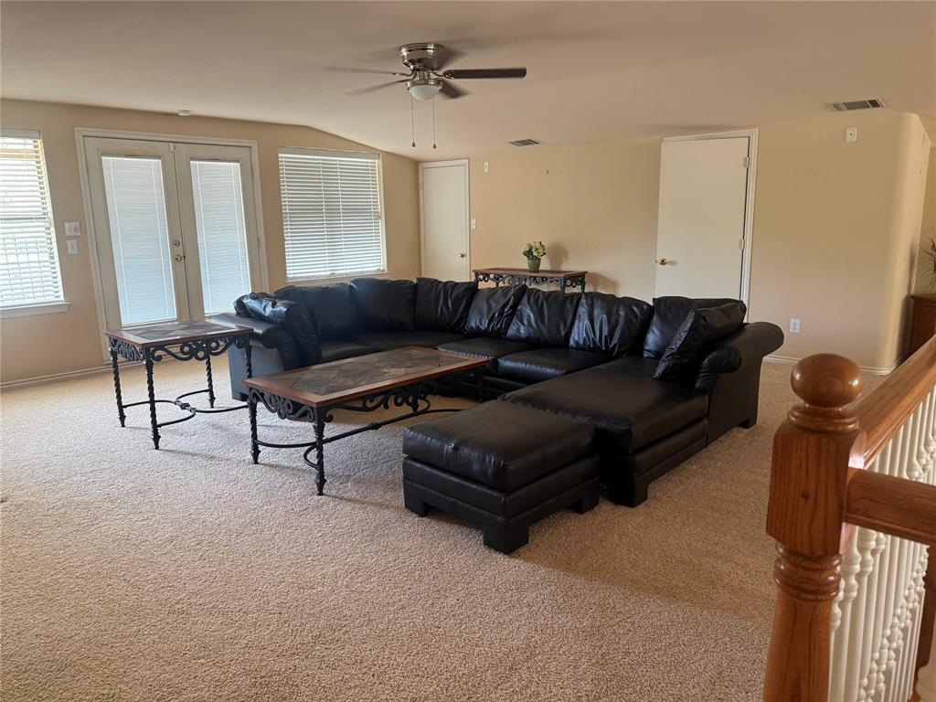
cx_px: 468
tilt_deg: -9.7
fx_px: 649
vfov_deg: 56.8
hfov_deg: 71.6
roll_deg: +0.4
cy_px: 351
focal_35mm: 24
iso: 250
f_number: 1.78
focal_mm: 6.76
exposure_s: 1/60
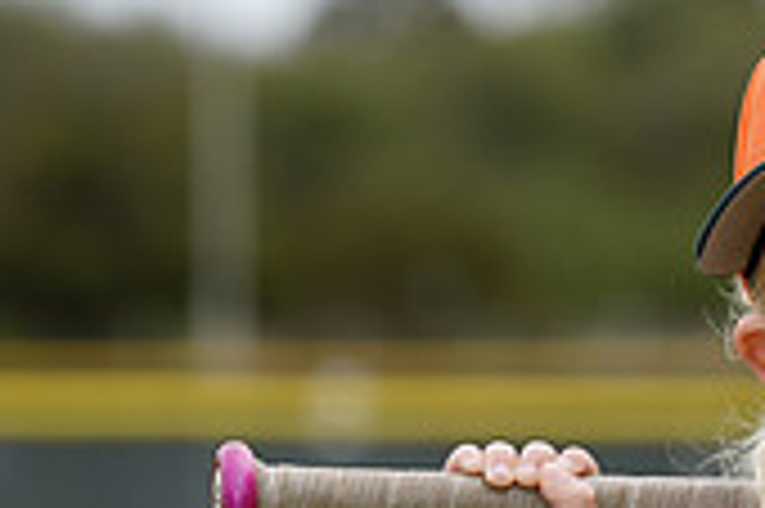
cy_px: 717
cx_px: 1184
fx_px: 11167
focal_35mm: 526
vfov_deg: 2.6
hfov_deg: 3.9
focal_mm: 154
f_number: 5.6
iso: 50
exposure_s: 1/250
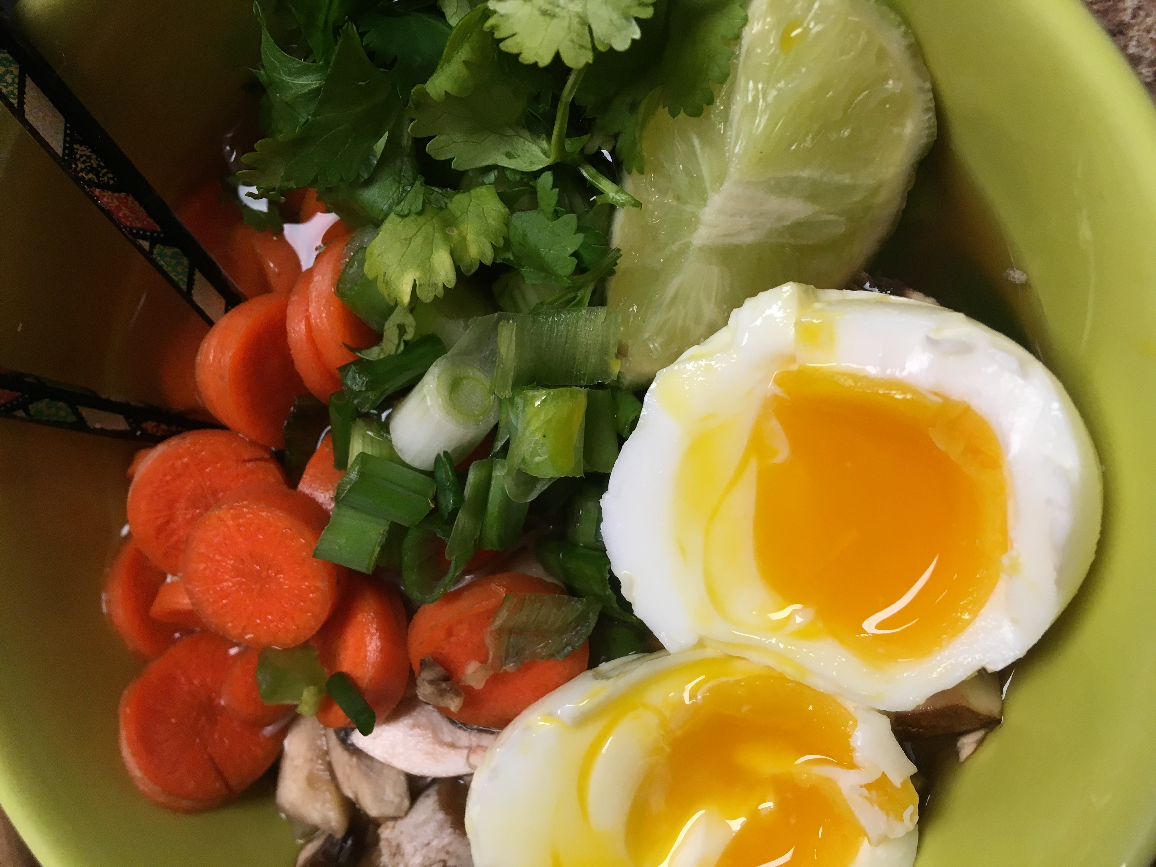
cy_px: 434
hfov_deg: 61.7
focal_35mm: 29
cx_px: 578
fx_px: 968
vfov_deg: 48.2
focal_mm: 4.15
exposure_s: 1/30
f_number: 2.2
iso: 64
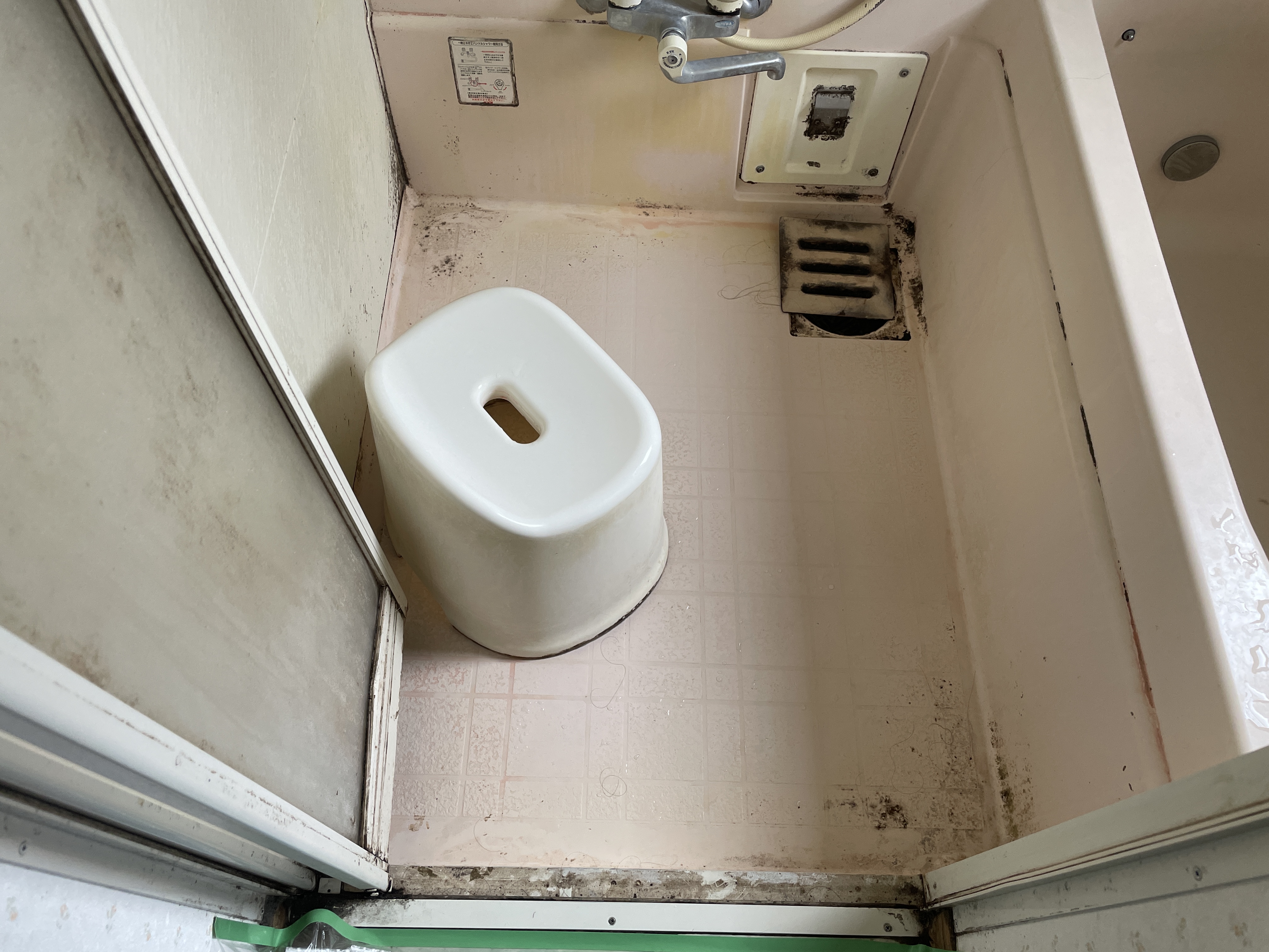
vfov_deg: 53.1
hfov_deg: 67.3
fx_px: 953
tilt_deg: -62.6
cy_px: 476
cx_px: 634
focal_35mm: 26
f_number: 1.6
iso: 125
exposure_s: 1/121
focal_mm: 4.2
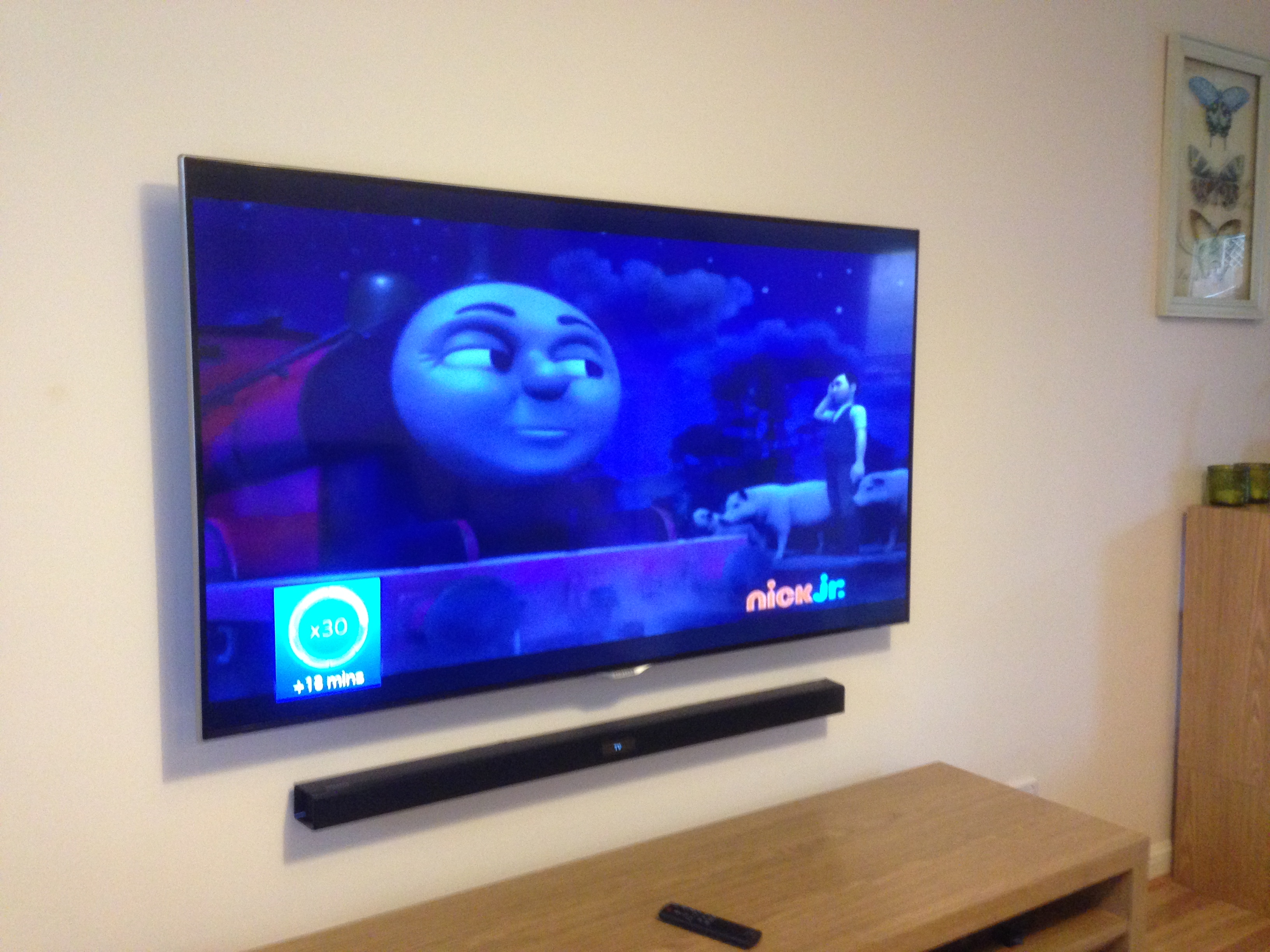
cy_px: 476
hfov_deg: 55.4
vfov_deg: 42.9
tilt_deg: -4.2
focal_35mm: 33
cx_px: 635
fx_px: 1211
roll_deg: +0.2
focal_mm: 4.12
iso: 320
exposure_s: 1/20
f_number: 2.4
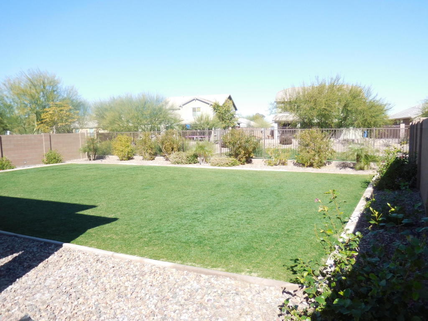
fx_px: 309
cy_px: 160
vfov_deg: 54.9
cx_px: 214
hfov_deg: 69.4
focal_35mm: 25
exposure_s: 1/640
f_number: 3.3
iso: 125
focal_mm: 4.5
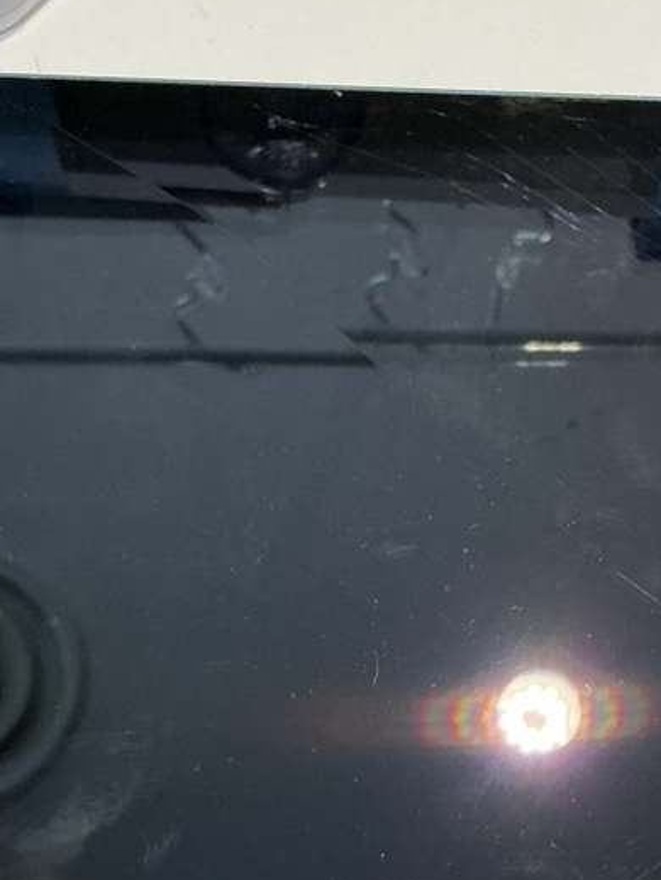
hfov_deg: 21.9
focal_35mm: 67
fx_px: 1704
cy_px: 836
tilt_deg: -76.0
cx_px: 369
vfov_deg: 27.6
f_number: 1.8
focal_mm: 3
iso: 64
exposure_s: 1/100
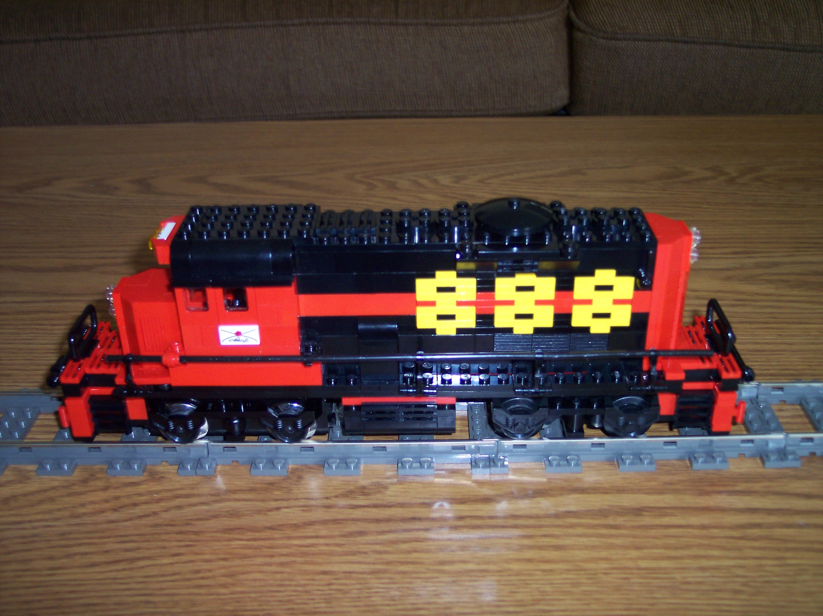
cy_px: 308
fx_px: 903
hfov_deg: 49.0
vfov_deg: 37.7
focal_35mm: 38
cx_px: 412
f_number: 2.8
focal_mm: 8
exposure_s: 1/30
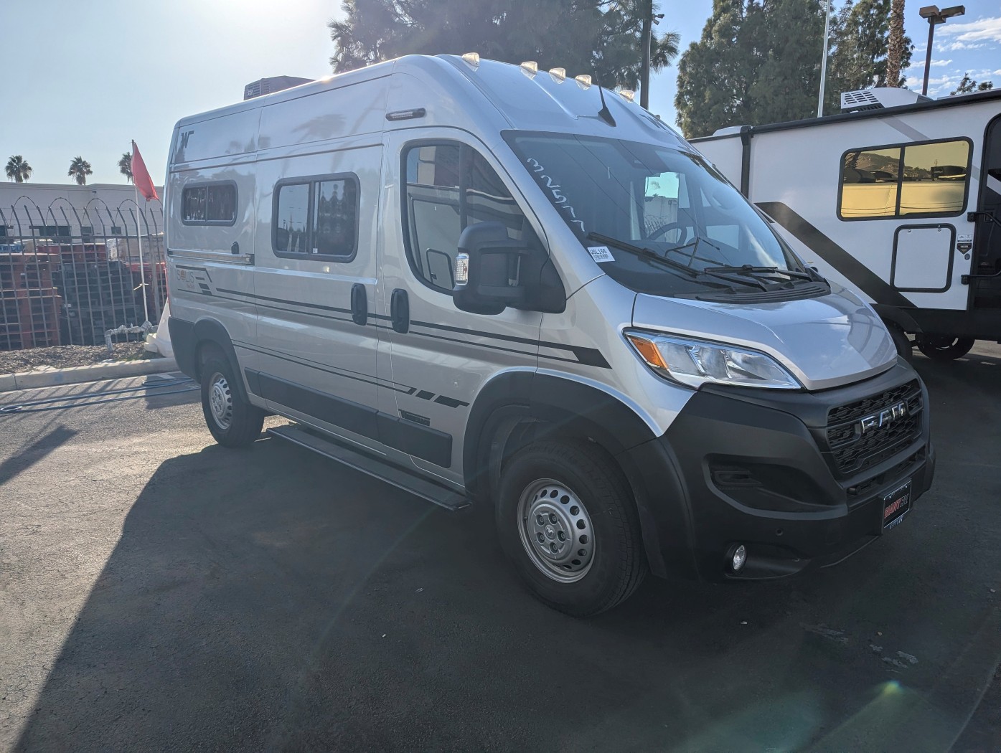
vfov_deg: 56.9
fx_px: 695
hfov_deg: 71.5
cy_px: 376
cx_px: 500
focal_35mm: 24
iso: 46
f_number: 1.85
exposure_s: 1/5155
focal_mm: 6.81
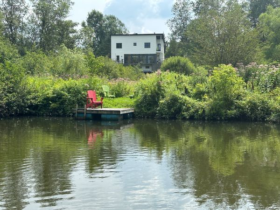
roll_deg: -0.4
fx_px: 388
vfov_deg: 30.3
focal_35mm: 48
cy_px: 105
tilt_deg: -1.6
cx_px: 140
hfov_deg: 39.7
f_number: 1.78
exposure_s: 1/2667
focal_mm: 6.86
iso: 64
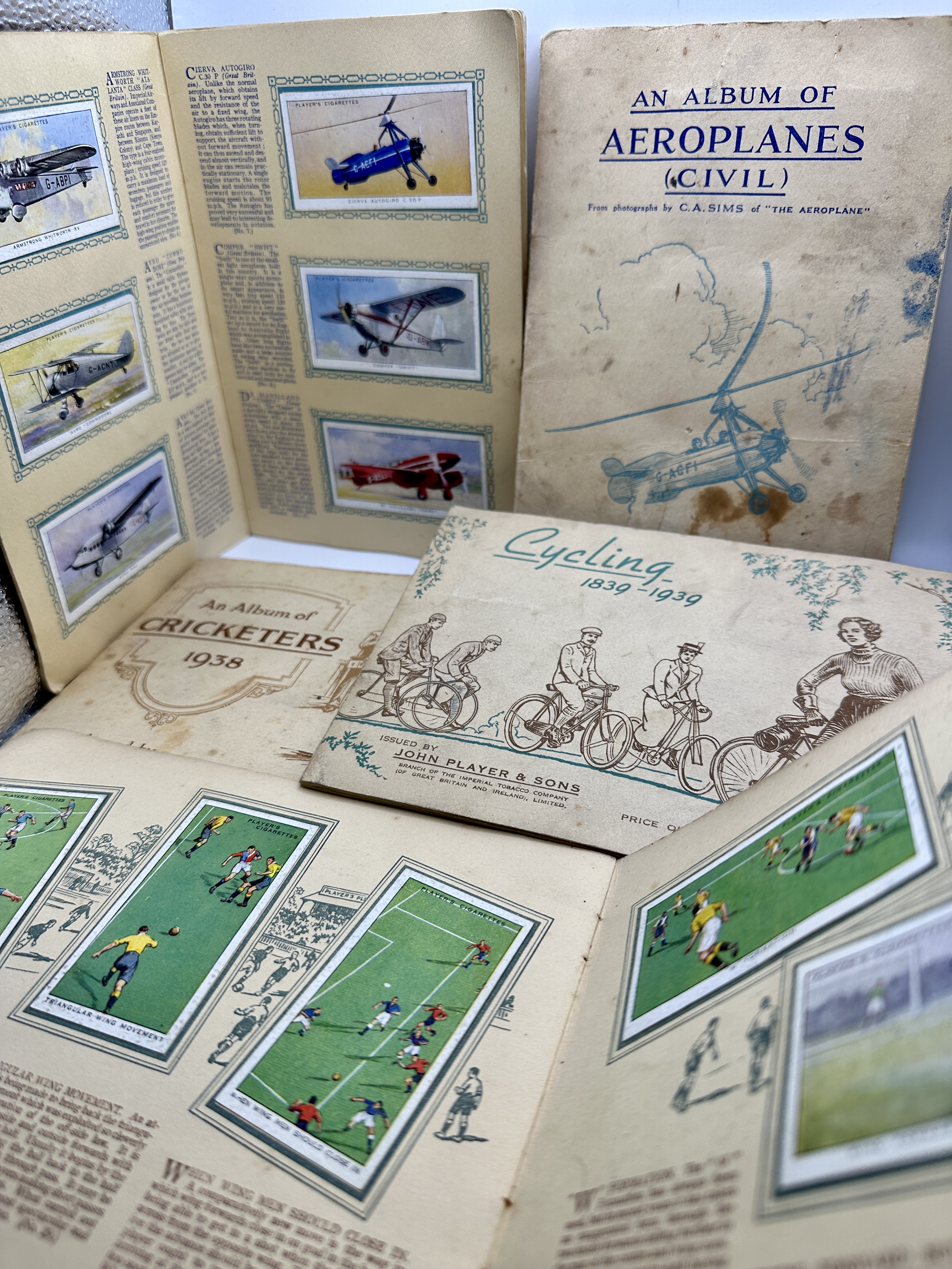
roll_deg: +2.7
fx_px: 880
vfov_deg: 71.6
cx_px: 476
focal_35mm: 24
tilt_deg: -32.7
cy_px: 634
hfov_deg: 56.8
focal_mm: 6.86
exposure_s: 1/503
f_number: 1.78
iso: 80
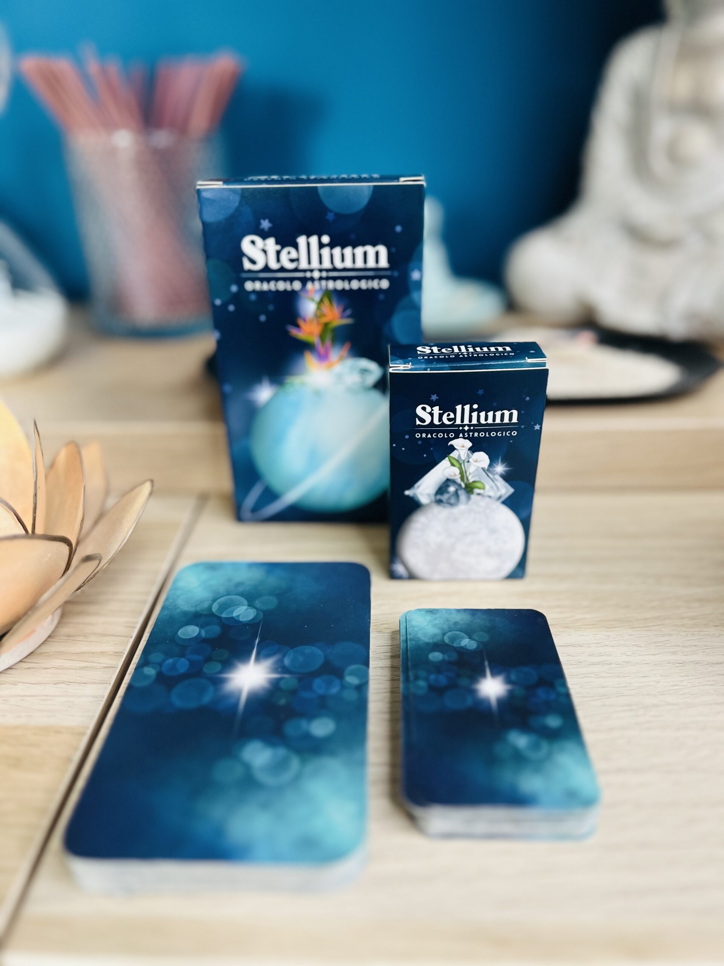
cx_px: 362
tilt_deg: -26.8
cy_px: 483
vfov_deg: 67.3
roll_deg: +1.4
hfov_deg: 53.1
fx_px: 725
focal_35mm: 26
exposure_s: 1/60
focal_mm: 5.7
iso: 200
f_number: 1.5
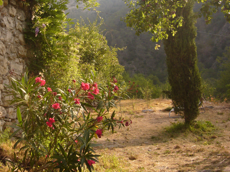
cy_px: 52
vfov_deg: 28.8
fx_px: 332
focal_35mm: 50
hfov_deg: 37.2
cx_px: 56
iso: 80
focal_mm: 5.4
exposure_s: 1/320
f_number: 3
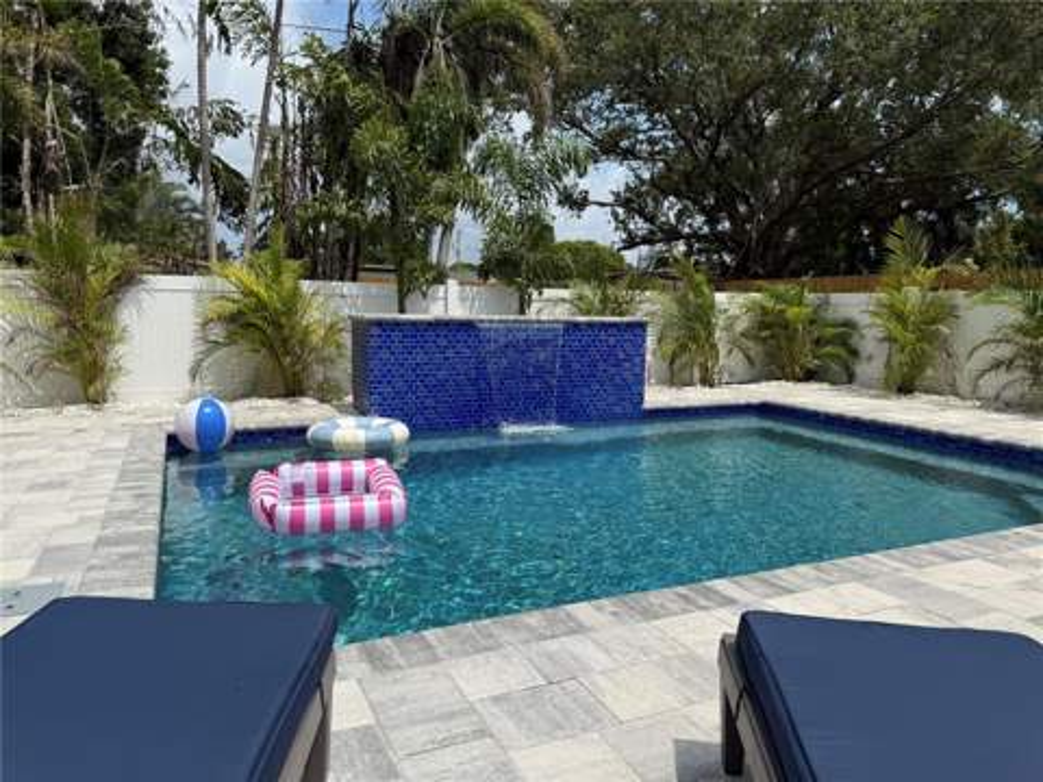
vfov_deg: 56.8
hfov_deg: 71.6
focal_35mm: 24
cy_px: 391
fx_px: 723
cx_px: 522
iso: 80
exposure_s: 1/7353
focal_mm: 6.76
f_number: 1.78
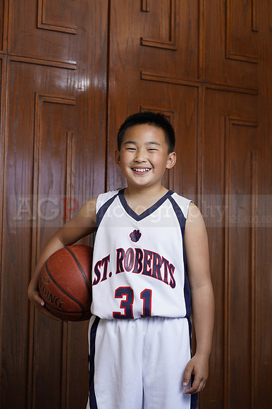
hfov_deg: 16.1
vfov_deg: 23.9
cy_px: 204
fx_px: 964
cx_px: 136
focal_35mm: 85
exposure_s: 1/250
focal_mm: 85
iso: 200
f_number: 5.6
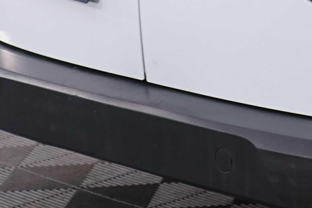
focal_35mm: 188
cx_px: 552
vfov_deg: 7.1
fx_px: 1629
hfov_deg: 10.3
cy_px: -162
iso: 500
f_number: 4
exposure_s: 1/50
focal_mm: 34
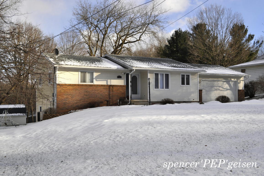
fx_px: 286
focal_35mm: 39
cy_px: 88
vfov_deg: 34.1
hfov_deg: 49.6
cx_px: 132
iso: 200
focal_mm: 26
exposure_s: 1/400
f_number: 10
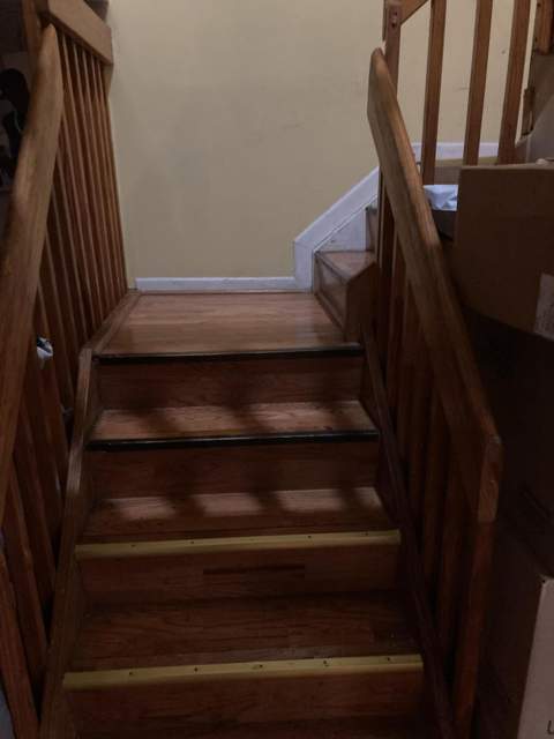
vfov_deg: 63.4
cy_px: 370
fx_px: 597
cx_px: 277
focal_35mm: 28
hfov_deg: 49.7
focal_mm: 3.99
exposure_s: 1/15
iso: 800
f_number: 1.8
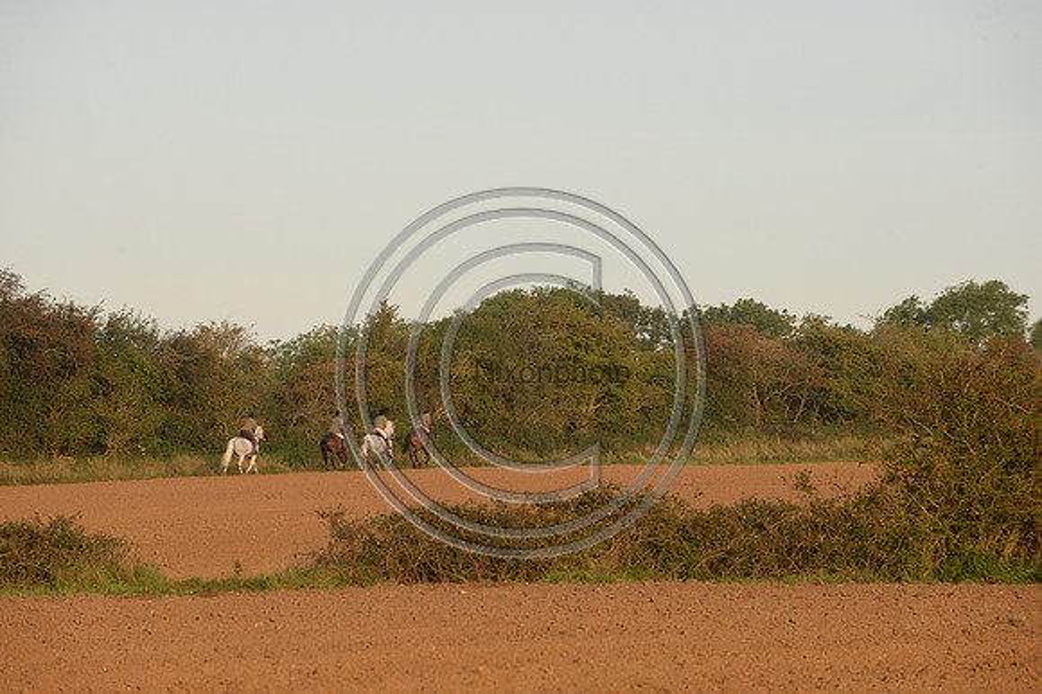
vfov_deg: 6.9
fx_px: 5785
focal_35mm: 200
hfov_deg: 10.3
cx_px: 521
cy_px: 347
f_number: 7.1
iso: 1000
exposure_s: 1/1000
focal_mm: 200
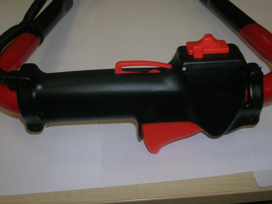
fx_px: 393
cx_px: 136
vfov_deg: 29.1
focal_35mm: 50
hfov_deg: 38.2
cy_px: 102
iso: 50
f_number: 3.3
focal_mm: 8.4
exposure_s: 1/60.1
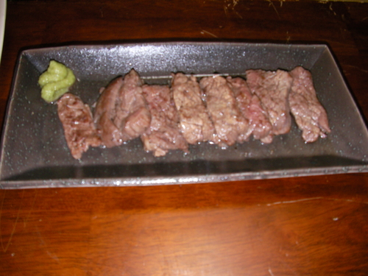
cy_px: 138
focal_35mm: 41
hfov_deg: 45.8
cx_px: 184
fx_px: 436
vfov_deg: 35.1
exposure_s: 1/30
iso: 100
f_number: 3.5
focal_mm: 6.3
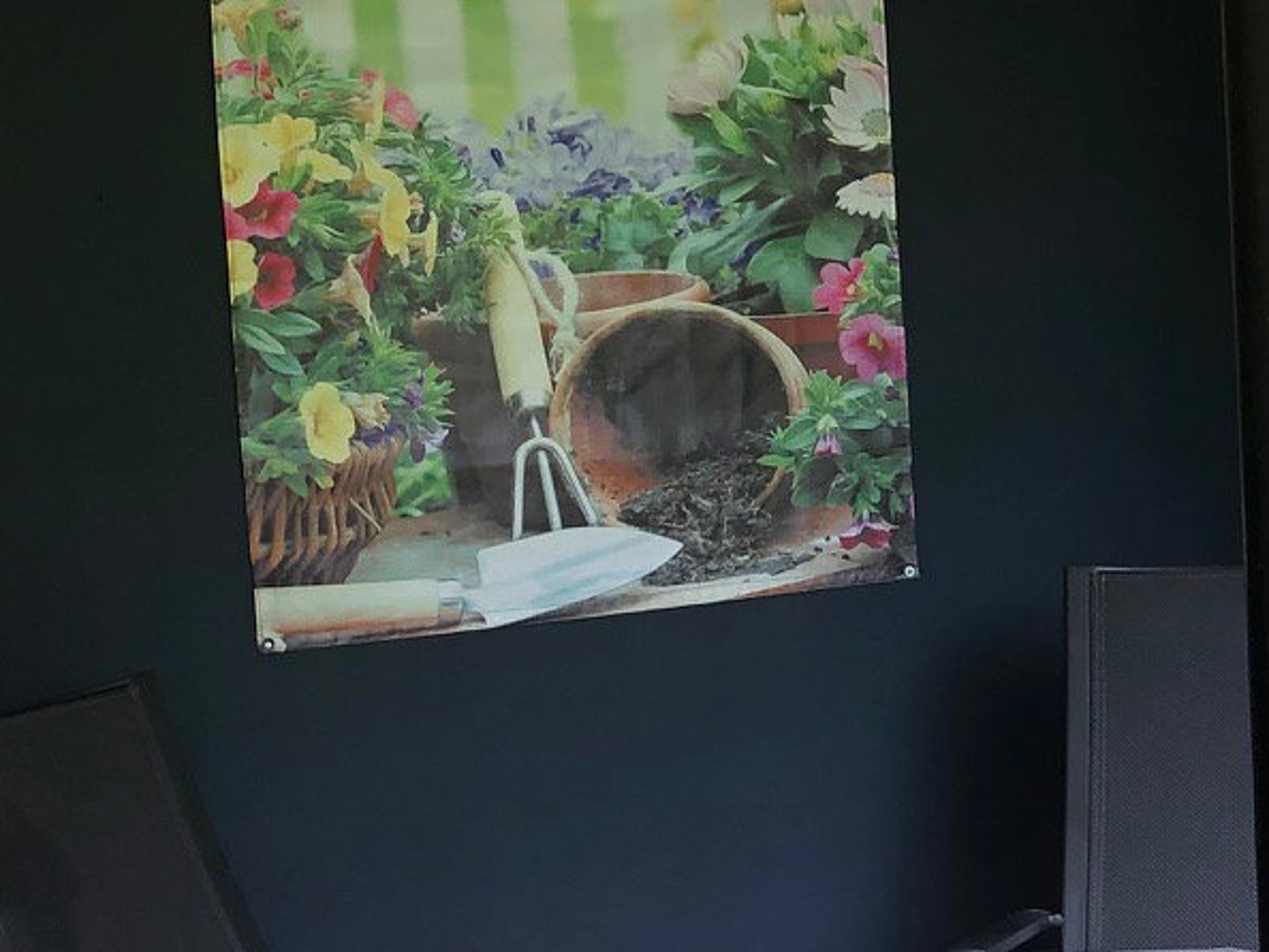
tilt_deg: -2.9
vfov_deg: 15.6
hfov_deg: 19.9
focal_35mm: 95
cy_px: 401
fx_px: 3484
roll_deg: +1.7
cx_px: 1329
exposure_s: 1/120
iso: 50
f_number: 1.8
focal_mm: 3.99
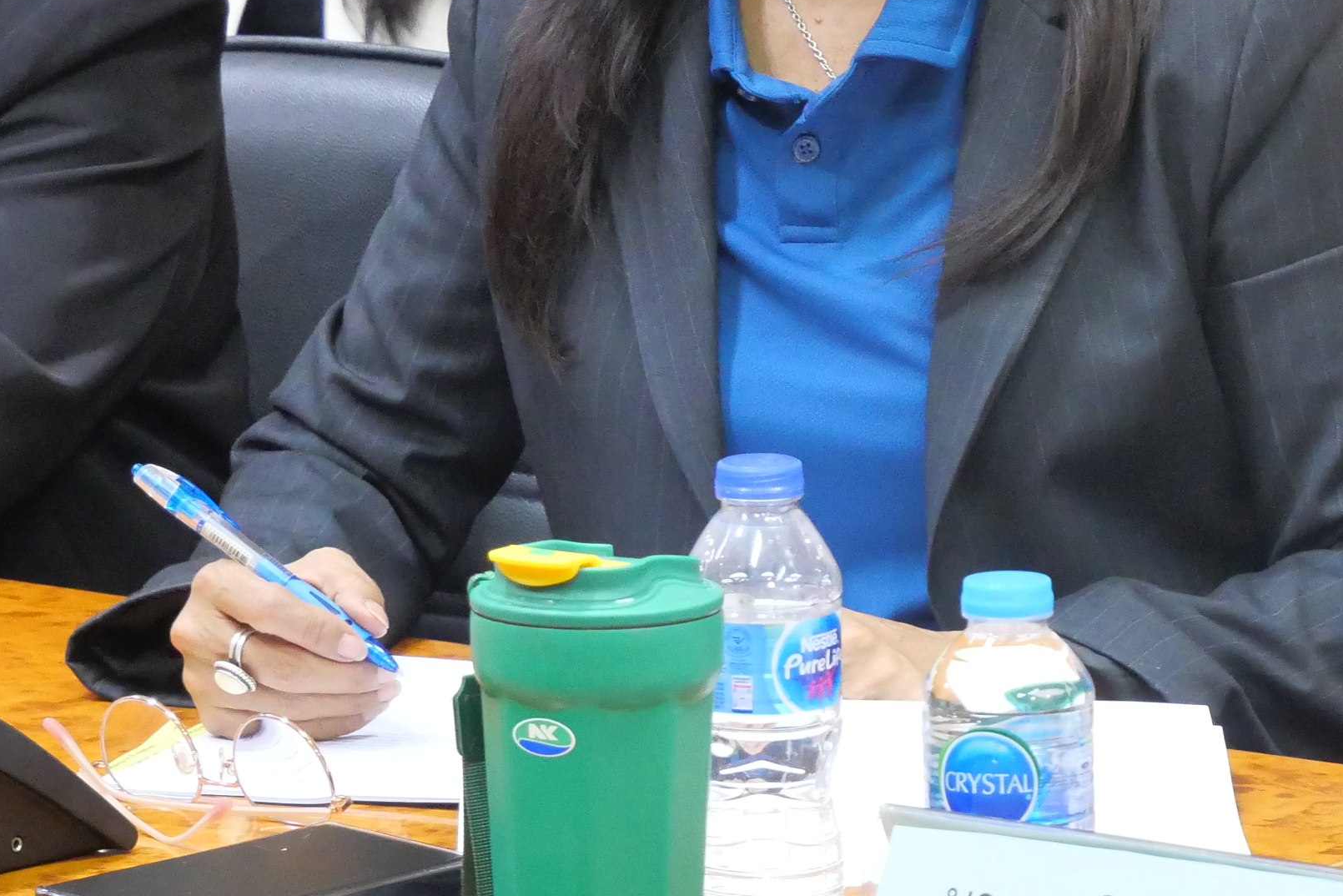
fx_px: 10671
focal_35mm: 286
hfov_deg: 7.2
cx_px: 665
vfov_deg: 4.8
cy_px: -18
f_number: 5.6
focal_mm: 60
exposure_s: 1/13
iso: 3200
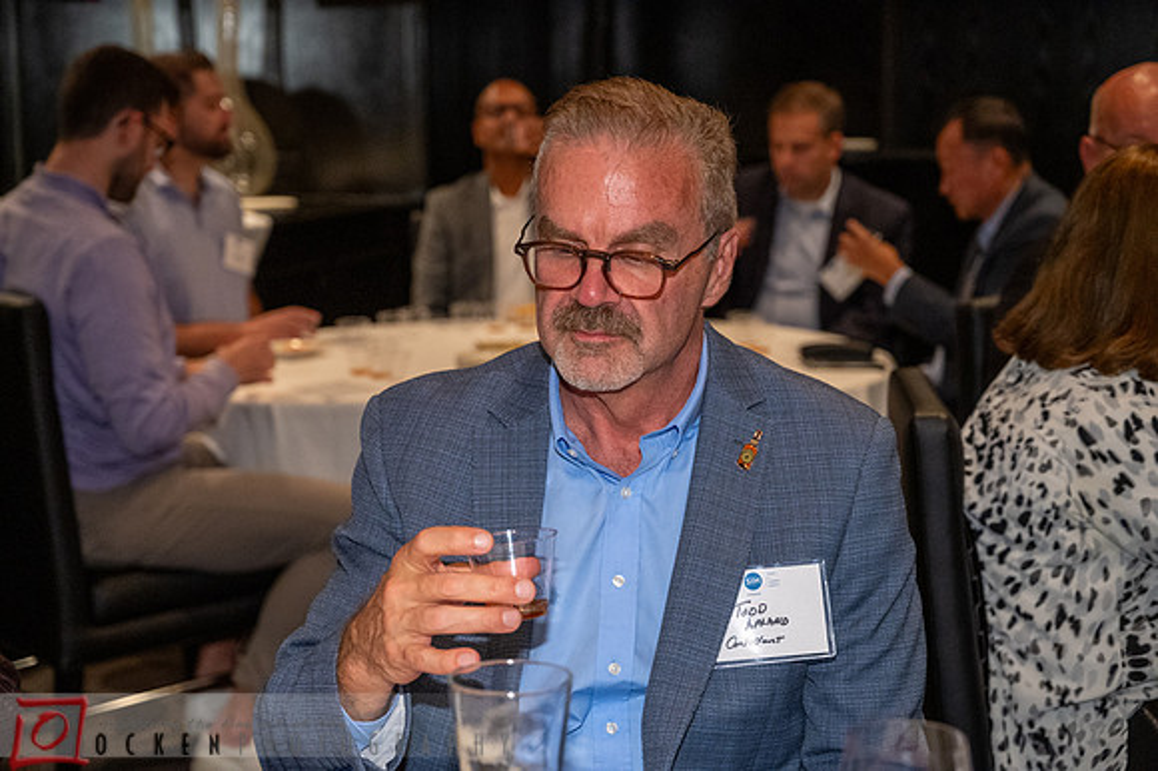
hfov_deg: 32.4
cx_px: 579
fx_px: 1993
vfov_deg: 21.9
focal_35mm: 62
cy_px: 386
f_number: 4
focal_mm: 62
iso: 5000
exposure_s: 1/60
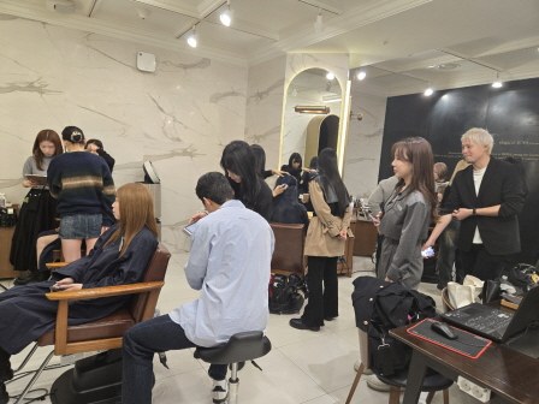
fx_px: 358
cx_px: 270
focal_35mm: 23
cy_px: 202
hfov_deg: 73.9
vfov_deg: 58.9
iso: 160
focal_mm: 5.4
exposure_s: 1/120
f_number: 1.8
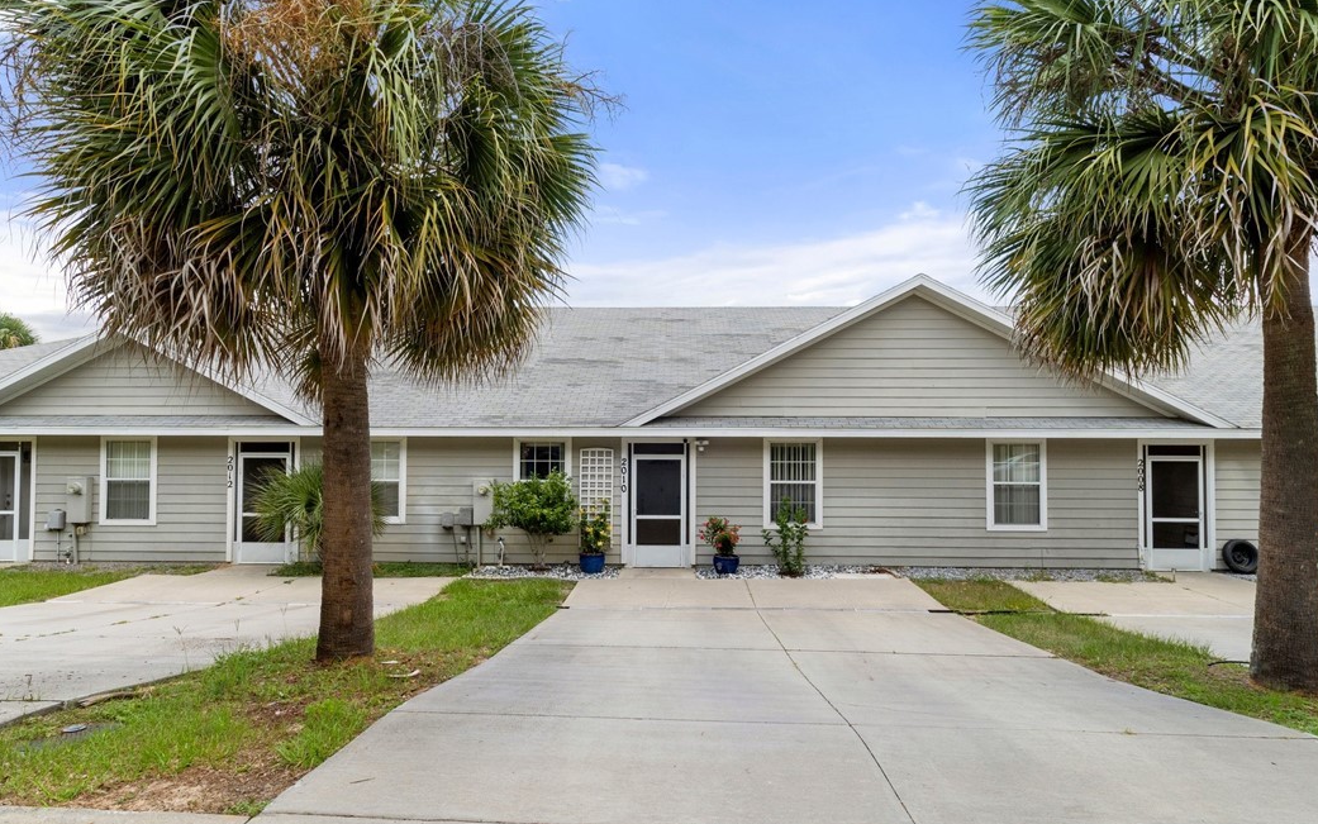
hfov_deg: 92.6
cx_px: 660
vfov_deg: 66.4
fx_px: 630
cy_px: 430
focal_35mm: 18
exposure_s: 1/80
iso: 320
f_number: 8
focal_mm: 11
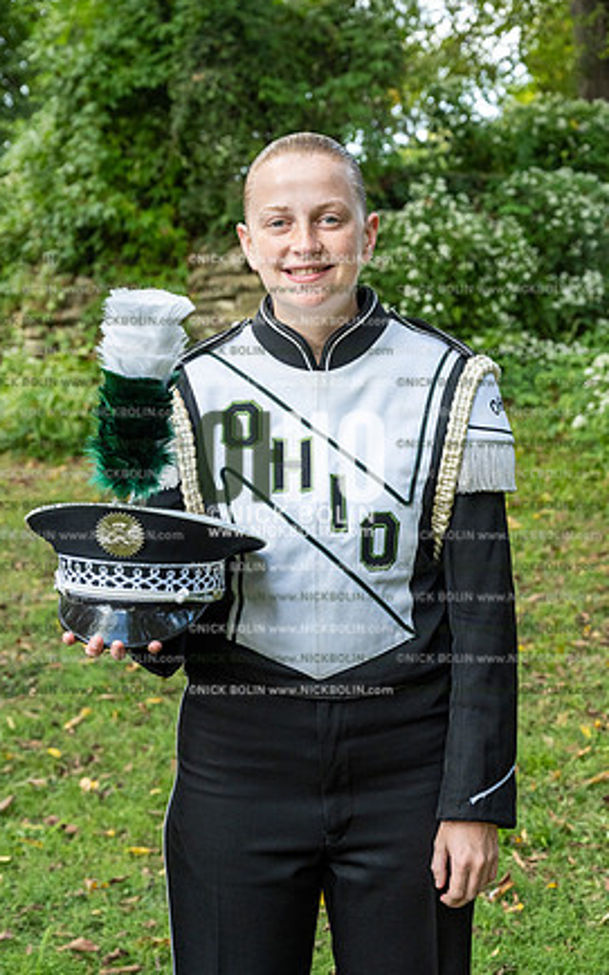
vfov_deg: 36.3
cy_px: 474
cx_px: 290
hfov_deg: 23.1
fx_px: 1488
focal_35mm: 56
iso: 1000
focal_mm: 53
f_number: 5.6
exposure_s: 1/640
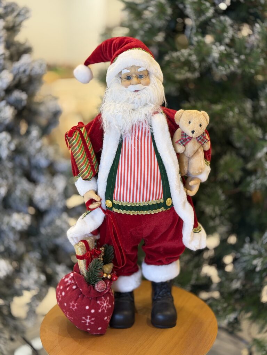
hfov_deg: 30.3
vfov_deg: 39.7
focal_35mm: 48
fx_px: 494
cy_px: 178
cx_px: 134
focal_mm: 6.76
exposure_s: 1/60
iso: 64
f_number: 1.78
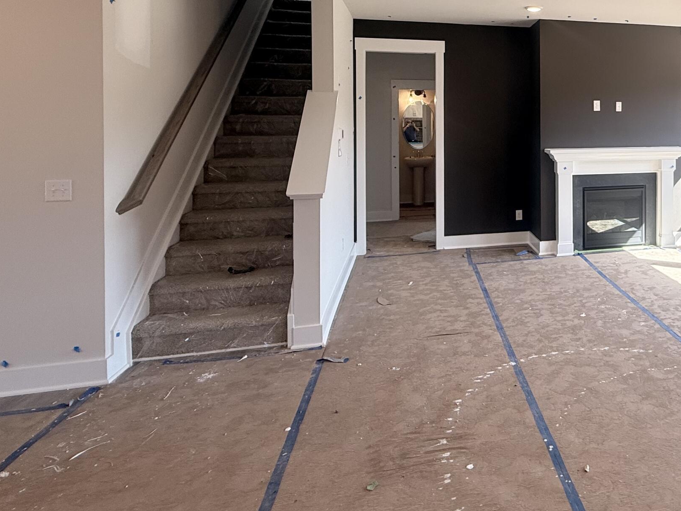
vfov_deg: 50.7
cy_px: 123
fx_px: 512
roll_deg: -0.5
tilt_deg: -0.5
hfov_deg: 61.1
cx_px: 556
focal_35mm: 26
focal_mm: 2.22
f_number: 2.2
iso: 80
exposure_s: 1/120
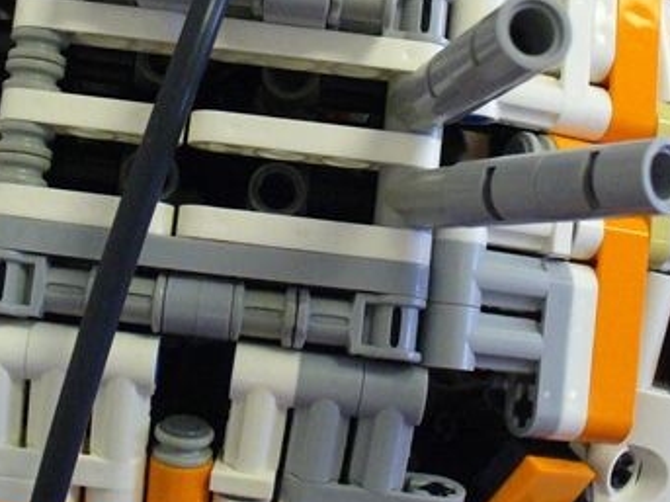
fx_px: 1335
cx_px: 307
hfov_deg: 28.2
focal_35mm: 69
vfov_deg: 21.1
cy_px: 113
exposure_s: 1/40
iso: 400
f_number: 2.8
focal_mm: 6.1
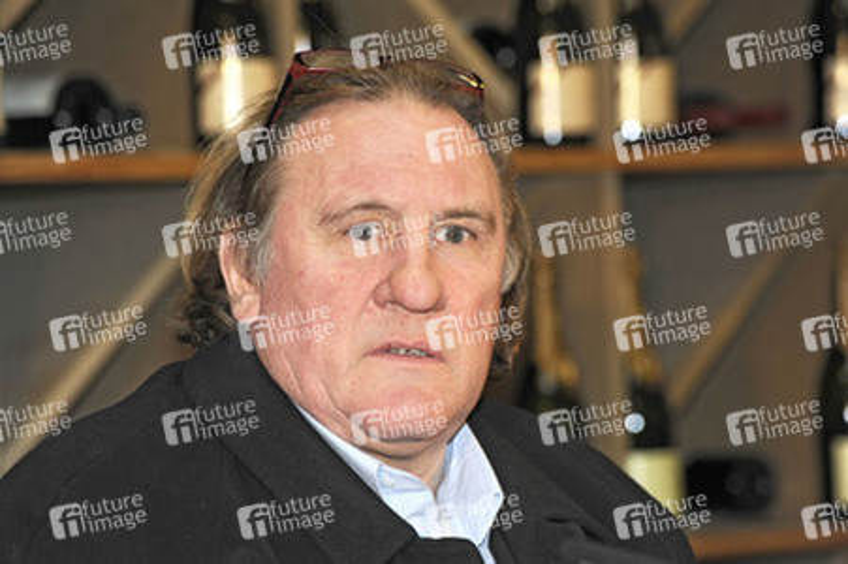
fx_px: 4237
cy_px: 282
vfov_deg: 7.6
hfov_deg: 11.4
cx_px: 424
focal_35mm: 180
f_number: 7.1
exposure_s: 1/60
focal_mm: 180
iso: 800
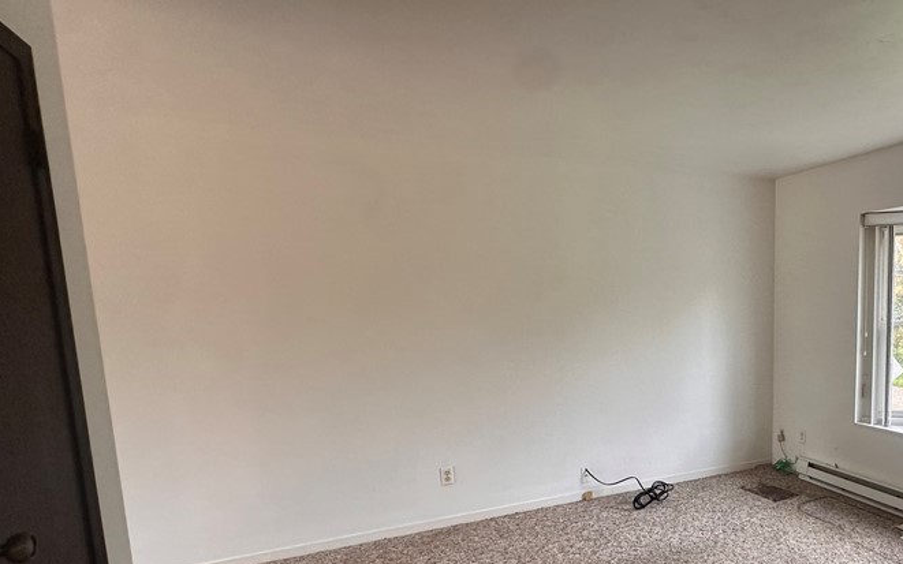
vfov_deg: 52.1
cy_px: 371
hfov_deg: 72.9
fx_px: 566
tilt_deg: -6.4
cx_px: 653
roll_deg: +1.4
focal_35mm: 23
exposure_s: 1/120
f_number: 2.2
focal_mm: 2.22
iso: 200
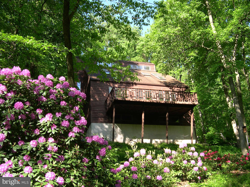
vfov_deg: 37.7
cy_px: 94
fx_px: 274
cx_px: 125
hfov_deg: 49.0
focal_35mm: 38
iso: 100
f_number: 2.8
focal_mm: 8
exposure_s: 1/209
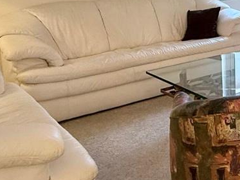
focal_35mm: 60
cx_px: 306
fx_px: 416
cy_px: 19
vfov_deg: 23.8
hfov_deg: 27.3
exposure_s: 1/120
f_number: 2.2
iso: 200
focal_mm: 2.22
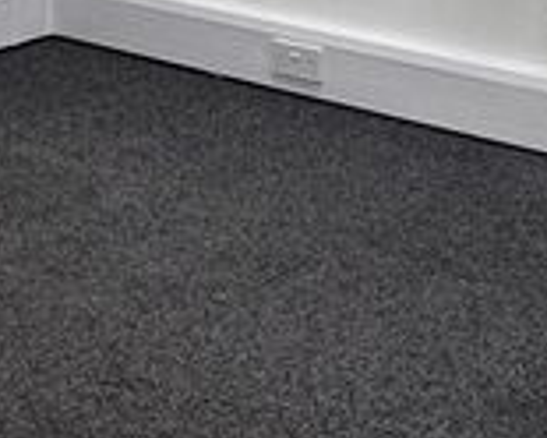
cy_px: -256
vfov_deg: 14.4
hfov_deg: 19.4
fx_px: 1587
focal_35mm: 98
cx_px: 131
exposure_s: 1/100
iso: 125
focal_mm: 2.22
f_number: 2.2
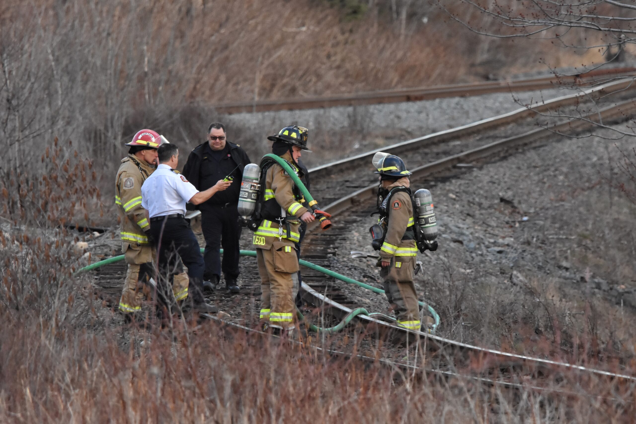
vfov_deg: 1.5
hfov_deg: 2.3
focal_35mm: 900
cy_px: 212
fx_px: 15900
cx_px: 318
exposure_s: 1/640
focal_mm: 600
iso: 2500
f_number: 10
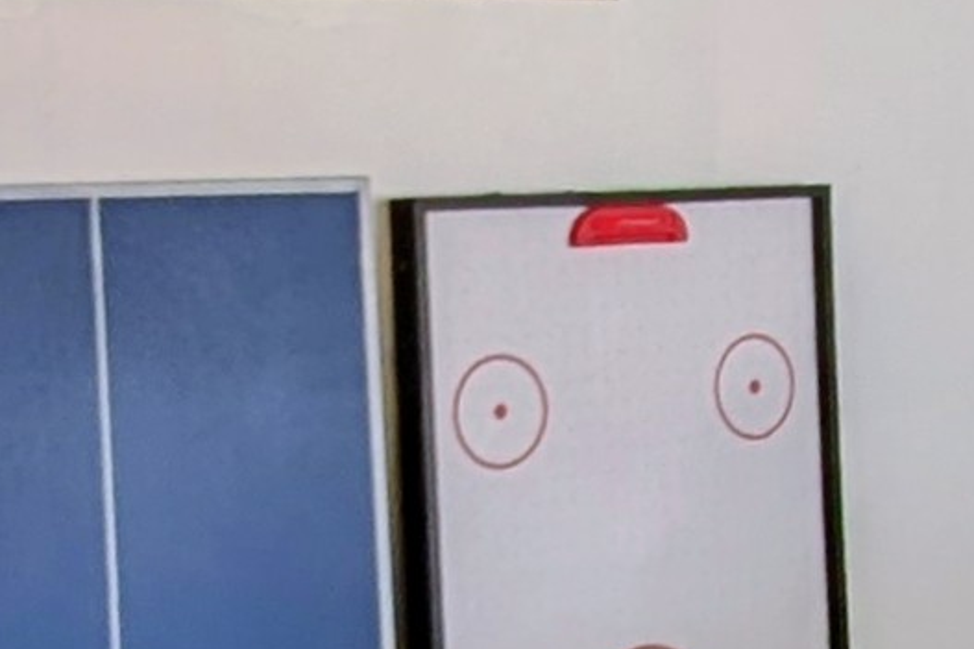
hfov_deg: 21.8
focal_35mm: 86
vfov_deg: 15.8
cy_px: 178
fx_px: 2326
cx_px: 1178
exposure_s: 1/60
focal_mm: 2.23
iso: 46
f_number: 1.95
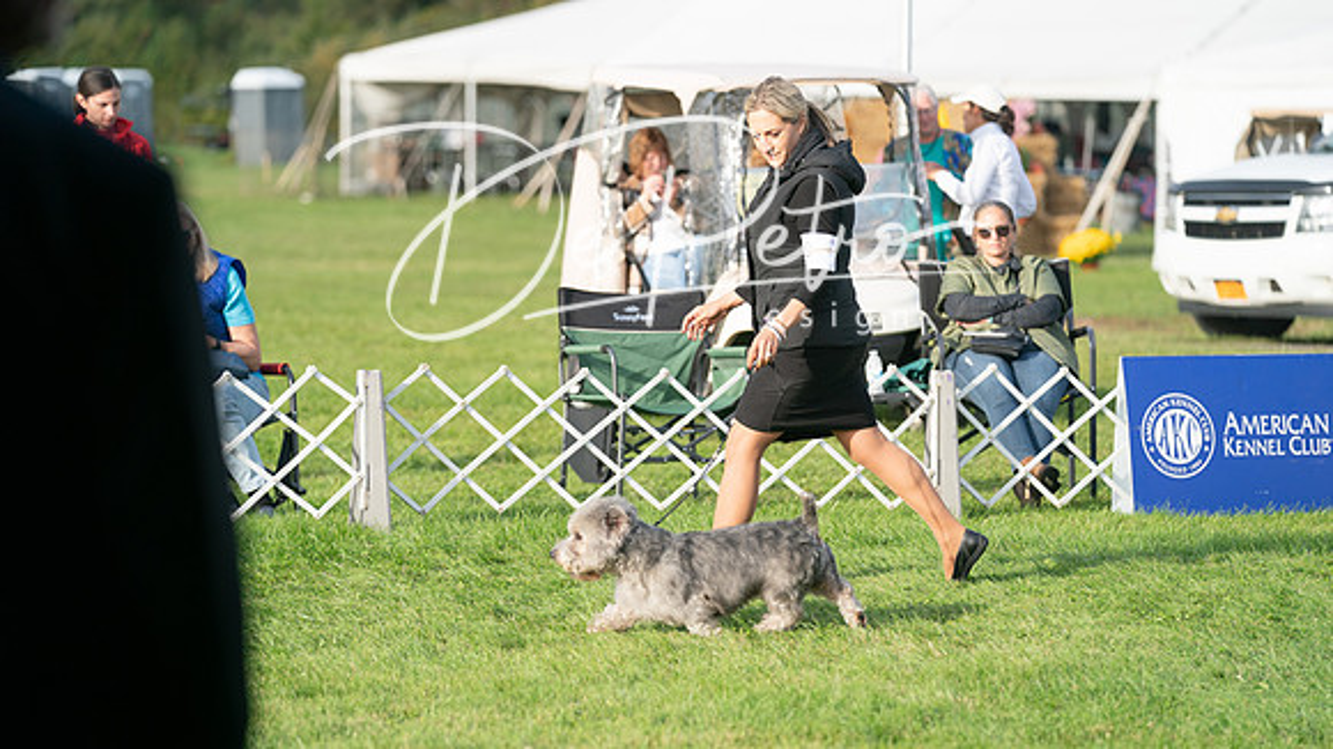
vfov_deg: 7.7
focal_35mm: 158
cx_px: 666
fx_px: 5589
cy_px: 374
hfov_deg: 13.6
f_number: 3.2
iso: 400
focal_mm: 151
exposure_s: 1/2000
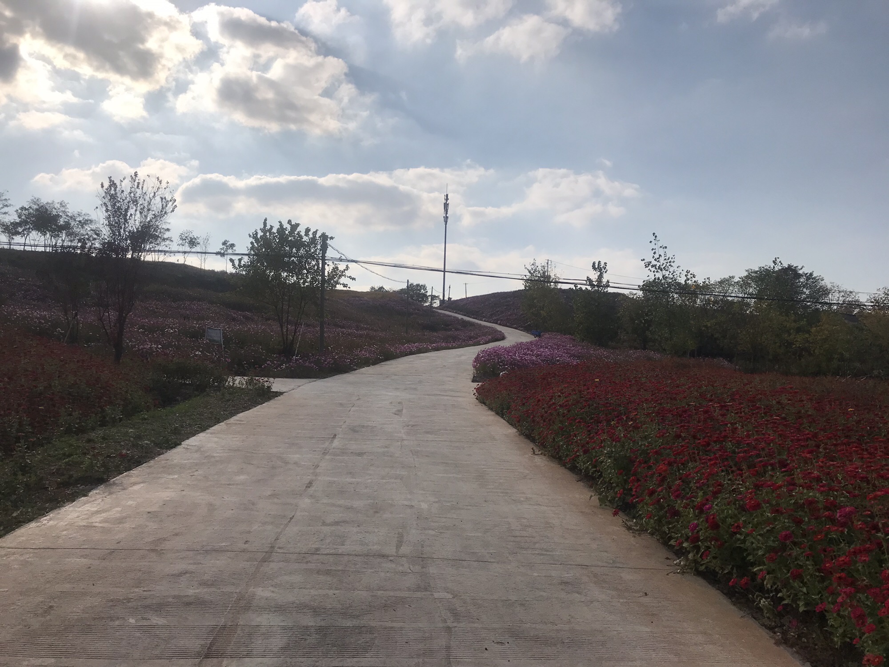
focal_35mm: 28
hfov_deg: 63.4
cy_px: 334
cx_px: 444
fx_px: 719
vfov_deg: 49.7
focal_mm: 3.99
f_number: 1.8
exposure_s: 1/9615
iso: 25
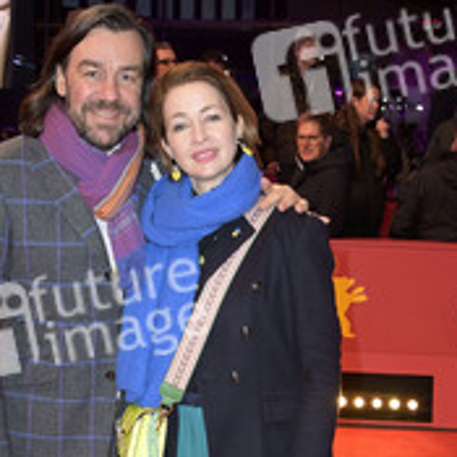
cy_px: 452
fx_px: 1016
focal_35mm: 68
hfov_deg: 25.2
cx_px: 149
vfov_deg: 24.3
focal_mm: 35
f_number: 5.6
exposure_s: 1/200
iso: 1600
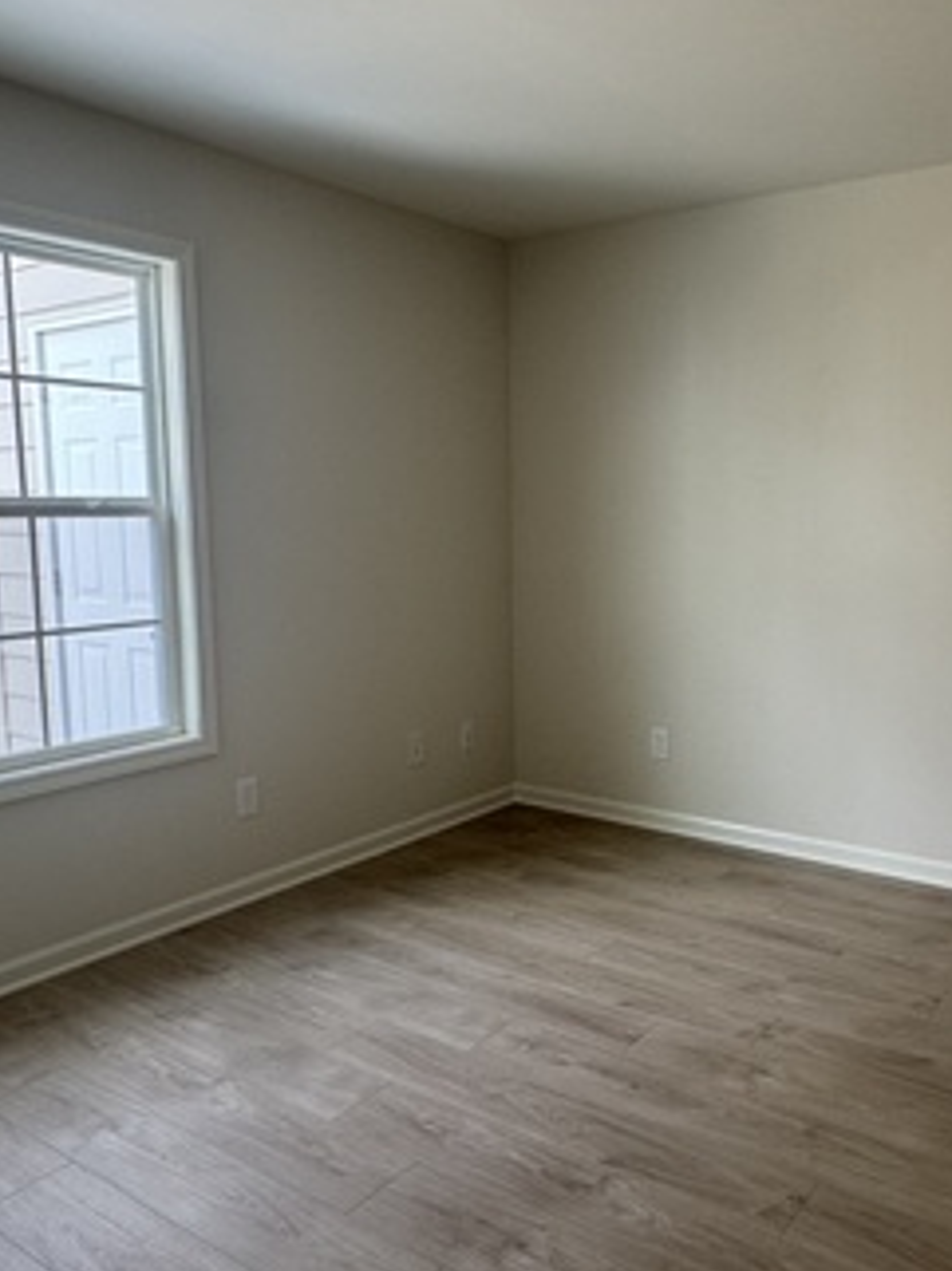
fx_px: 1065
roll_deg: +0.5
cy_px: 637
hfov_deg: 47.7
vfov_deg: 61.7
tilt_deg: -7.3
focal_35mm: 29
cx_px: 604
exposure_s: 1/99
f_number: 2.2
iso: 80
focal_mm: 2.22
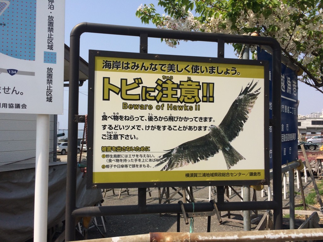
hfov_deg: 61.7
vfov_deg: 48.2
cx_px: 162
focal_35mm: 29
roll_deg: +1.1
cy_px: 121
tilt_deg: -2.0
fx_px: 271
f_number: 2.2
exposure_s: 1/1953
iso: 32
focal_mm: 4.15
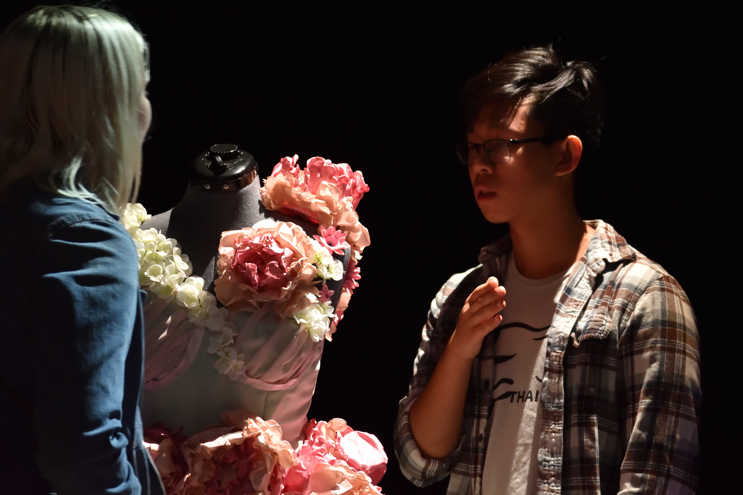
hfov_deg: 11.8
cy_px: 248
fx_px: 3591
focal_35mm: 174
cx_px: 372
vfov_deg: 7.9
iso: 3200
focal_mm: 116
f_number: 7.1
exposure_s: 1/60
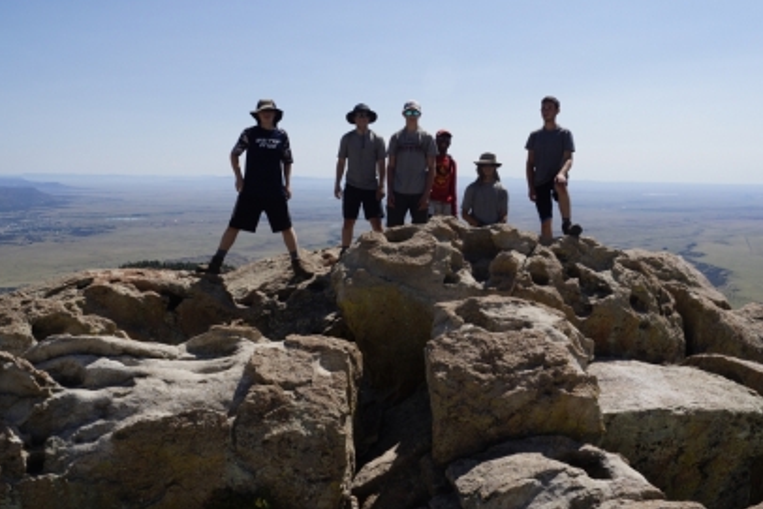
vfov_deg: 38.7
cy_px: 191
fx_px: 721
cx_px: 398
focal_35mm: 34
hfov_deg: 55.8
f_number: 13
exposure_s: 1/200
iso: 100
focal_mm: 18
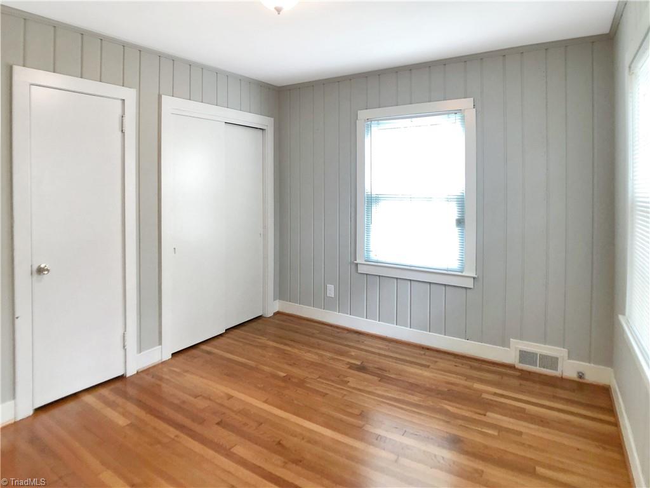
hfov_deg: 63.4
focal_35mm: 28
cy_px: 244
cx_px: 325
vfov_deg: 49.7
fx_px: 526
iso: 32
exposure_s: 1/25
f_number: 1.8
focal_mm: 3.99
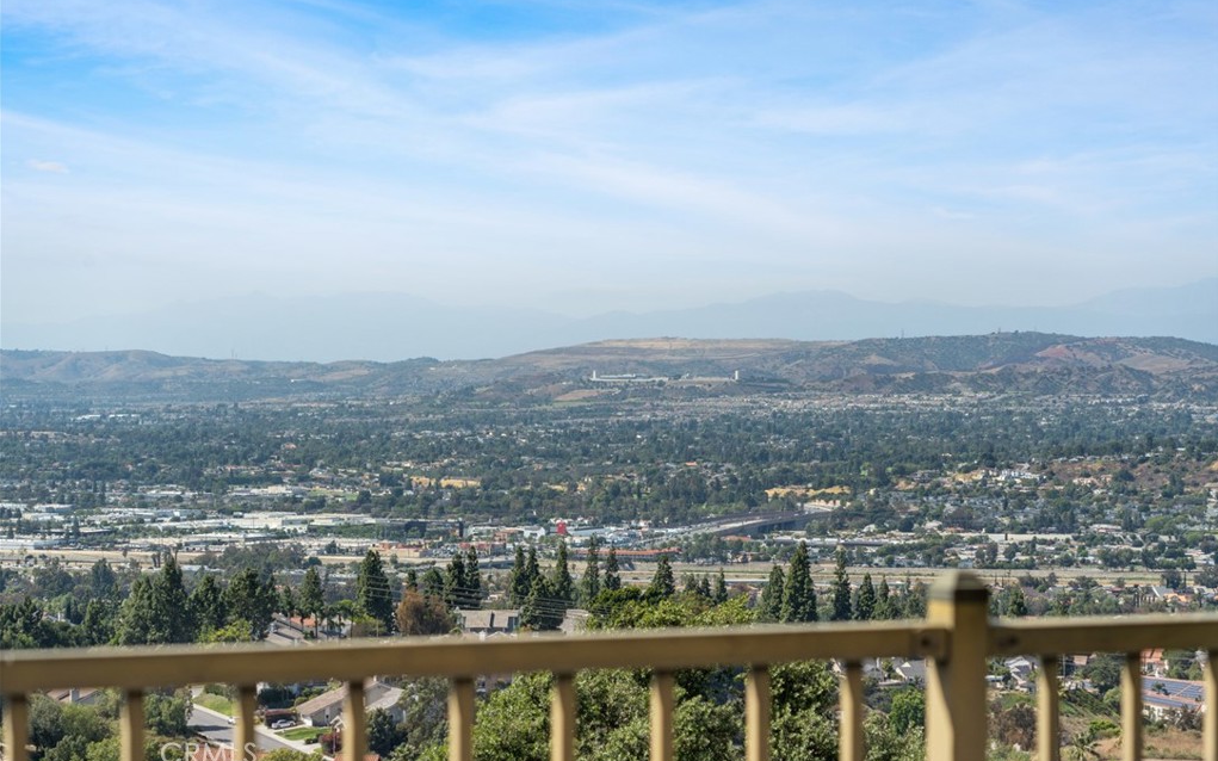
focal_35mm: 93
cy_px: 363
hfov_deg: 22.3
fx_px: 3087
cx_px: 610
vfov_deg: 14.1
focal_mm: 91
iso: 100
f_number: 8
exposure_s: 1/500
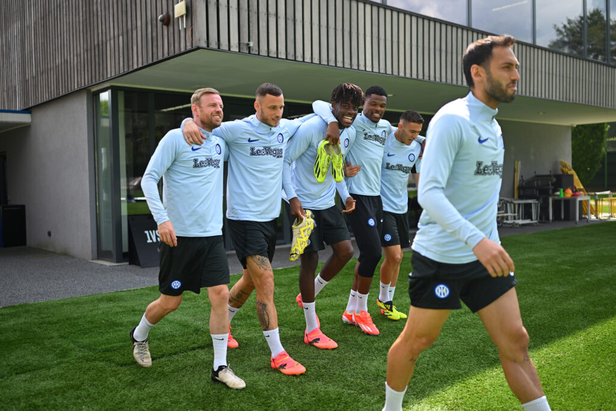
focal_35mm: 35
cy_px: 206
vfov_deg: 37.9
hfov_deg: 54.4
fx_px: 599
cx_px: 308
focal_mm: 35
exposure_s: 1/2000
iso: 140
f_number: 1.8
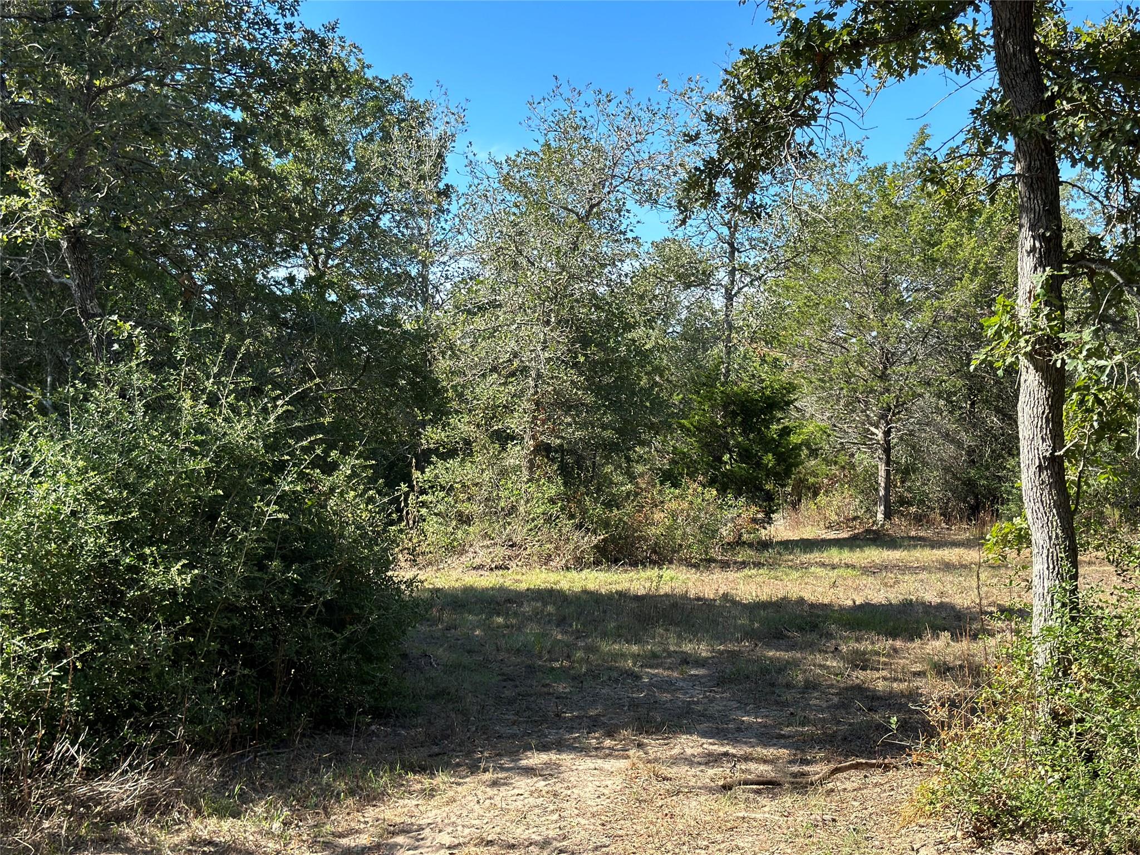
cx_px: 570
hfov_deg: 39.7
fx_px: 1581
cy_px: 428
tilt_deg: +3.2
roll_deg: -2.1
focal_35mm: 48
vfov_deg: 30.3
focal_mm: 6.86
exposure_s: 1/1517
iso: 80
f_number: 1.78
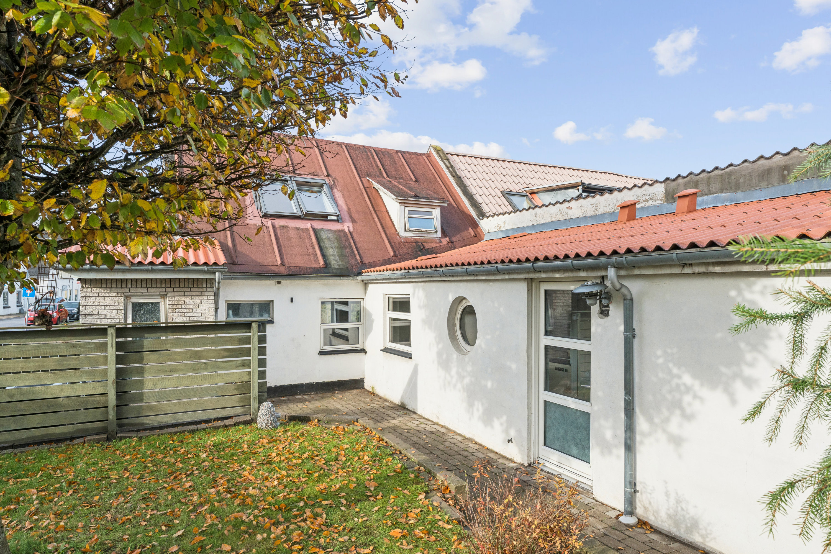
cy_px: 277
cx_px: 416
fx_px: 508
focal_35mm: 22
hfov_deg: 78.6
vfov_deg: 57.2
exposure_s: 1/400
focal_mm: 22
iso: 800
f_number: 10
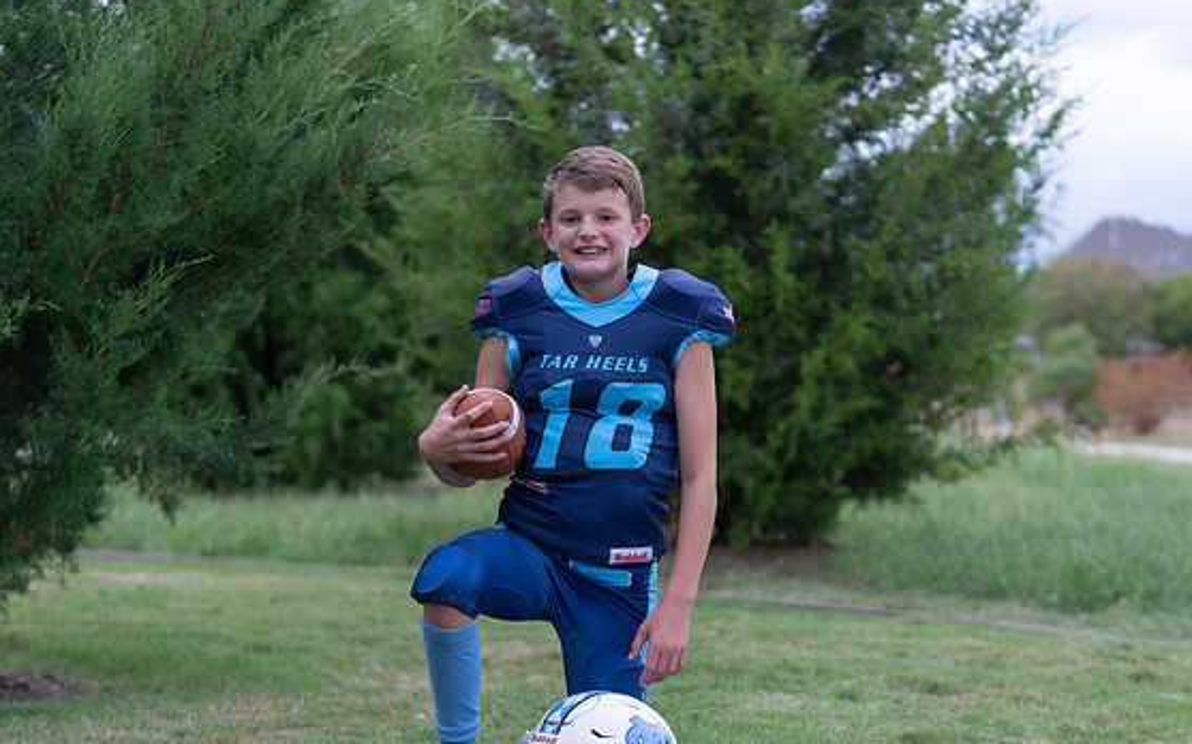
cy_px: 481
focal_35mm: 91
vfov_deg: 14.3
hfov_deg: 22.8
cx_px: 581
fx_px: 2956
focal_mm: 70
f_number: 2.8
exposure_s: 1/320
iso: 500
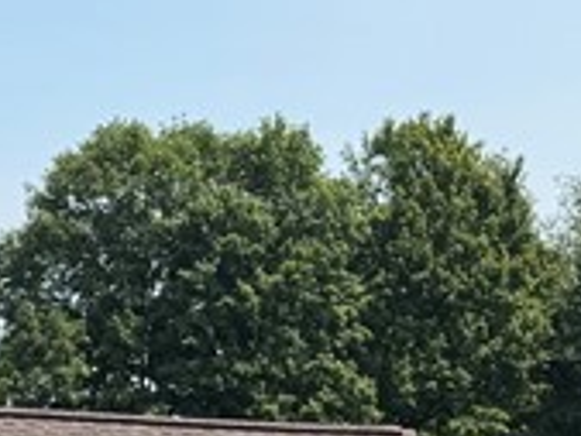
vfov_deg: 9.9
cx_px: 41
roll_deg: -1.3
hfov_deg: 13.5
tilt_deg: -3.4
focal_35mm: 145
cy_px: 680
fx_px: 2435
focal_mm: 6.76
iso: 80
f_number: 1.78
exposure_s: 1/4405
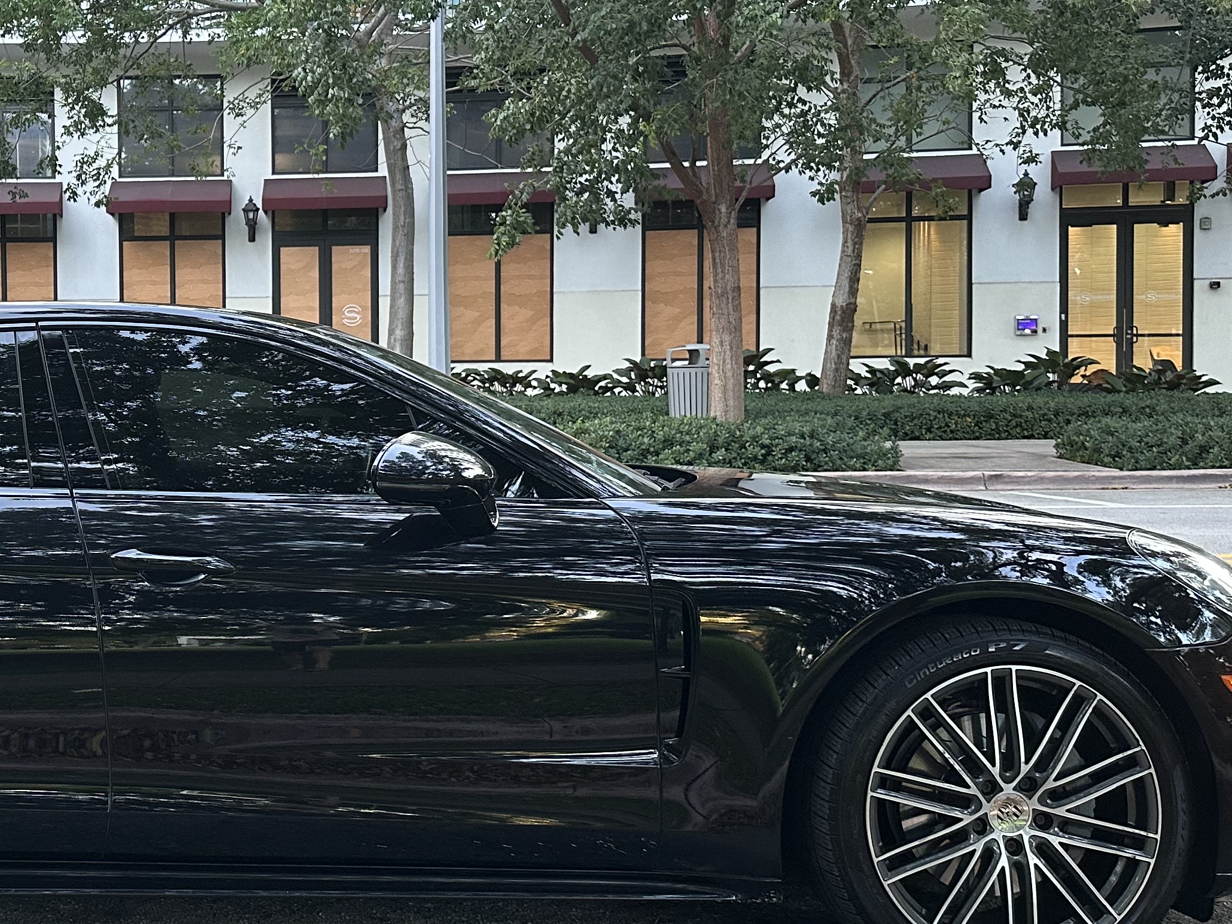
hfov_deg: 38.3
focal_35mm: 47
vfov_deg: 30.9
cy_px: 412
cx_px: 179
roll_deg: +0.8
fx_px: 1673
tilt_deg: -1.8
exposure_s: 1/101
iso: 250
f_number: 1.78
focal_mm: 6.86
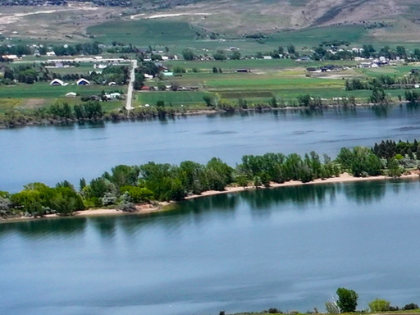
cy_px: 342
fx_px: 1165
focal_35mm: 96
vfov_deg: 15.0
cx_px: 724
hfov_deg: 17.2
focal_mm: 12.29
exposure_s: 1/2000
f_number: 2.8
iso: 110
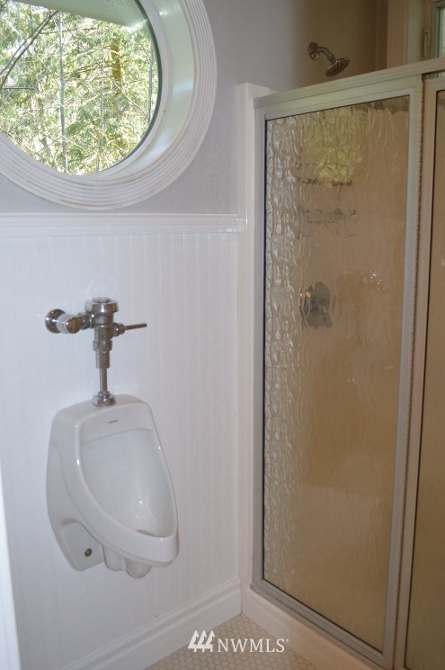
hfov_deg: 44.8
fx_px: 539
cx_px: 238
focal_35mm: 29
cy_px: 316
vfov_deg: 63.7
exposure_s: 1/60
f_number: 3.5
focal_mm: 18
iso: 500
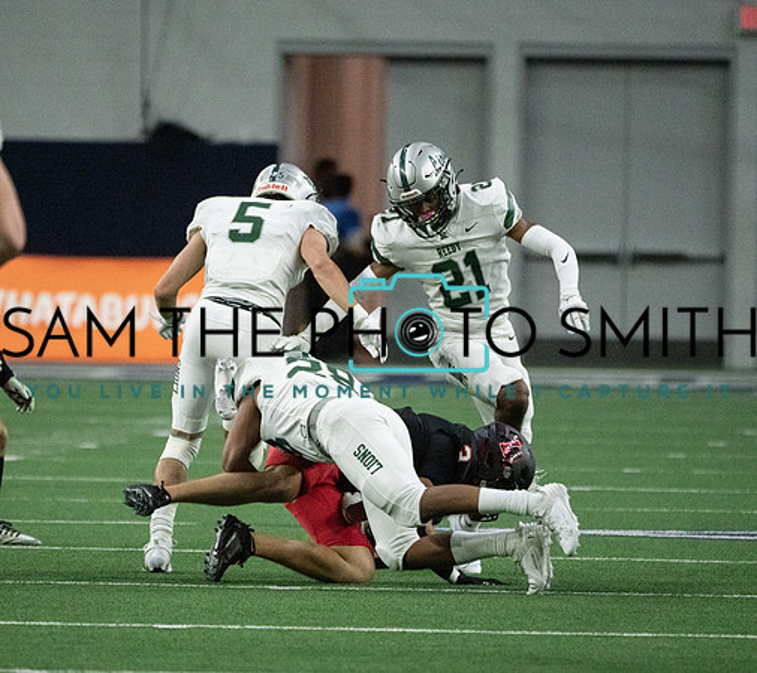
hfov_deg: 3.2
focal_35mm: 586
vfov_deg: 2.8
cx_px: 301
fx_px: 13730
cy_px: 396
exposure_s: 1/1250
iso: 16000
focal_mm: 400
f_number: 5.6
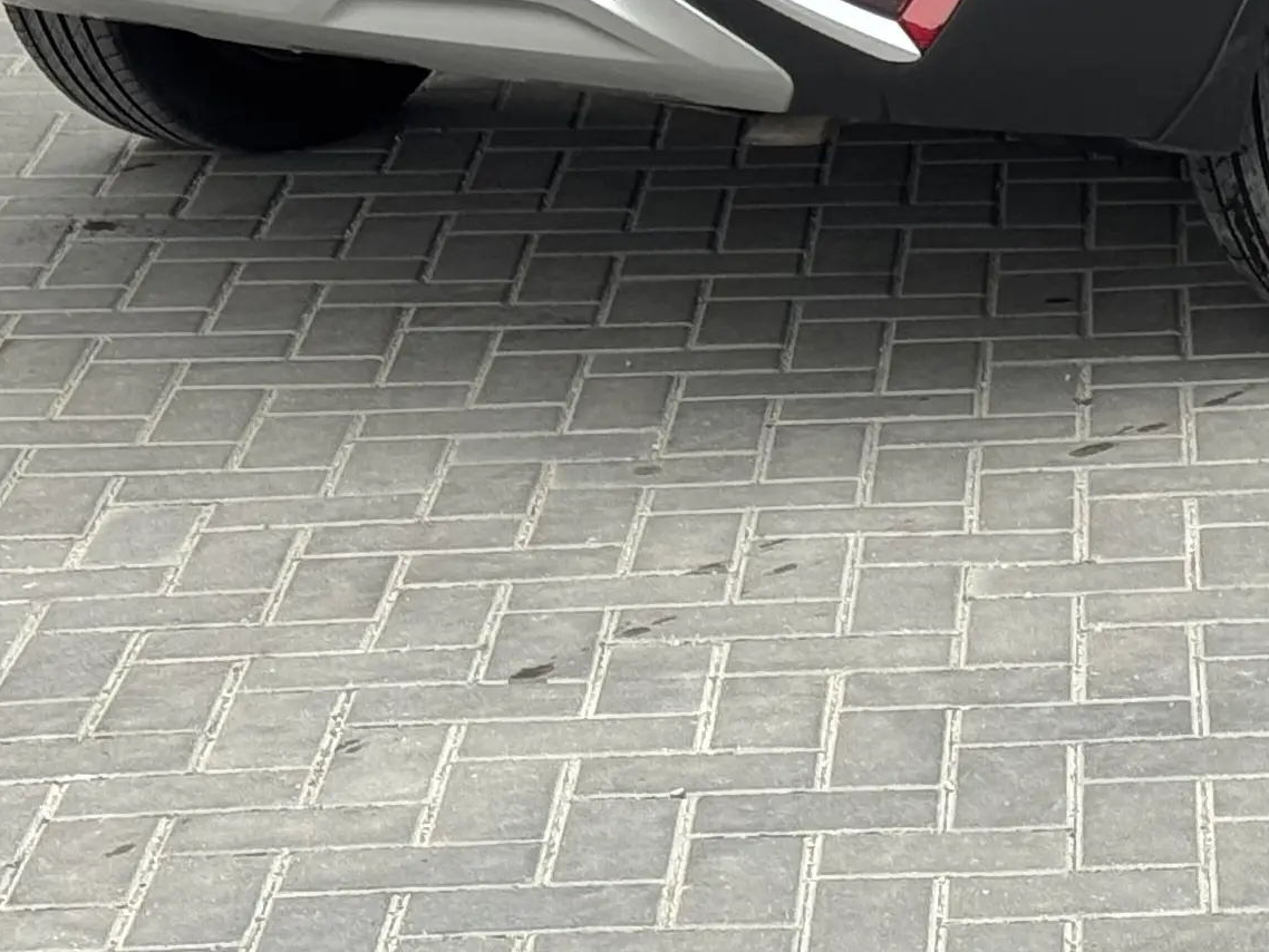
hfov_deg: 11.5
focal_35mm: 170
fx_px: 6233
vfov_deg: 8.6
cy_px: -332
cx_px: 1316
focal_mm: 6.76
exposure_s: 1/121
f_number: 1.78
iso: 80
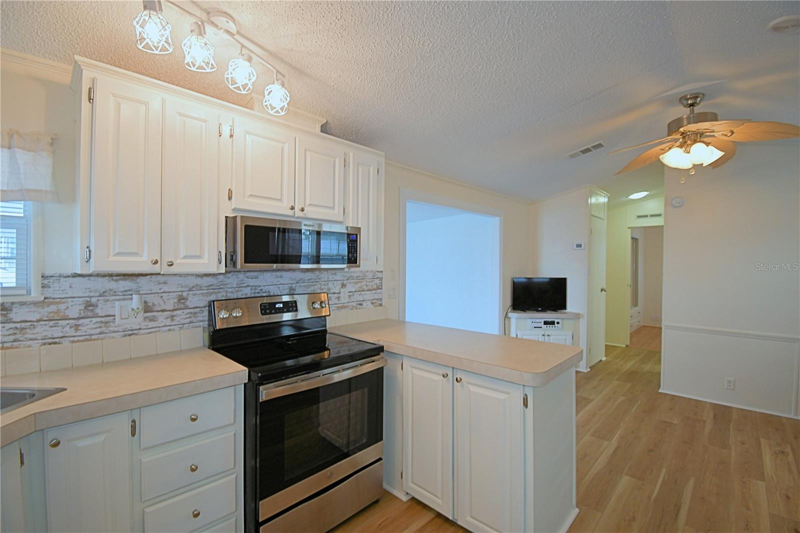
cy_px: 266
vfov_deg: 77.3
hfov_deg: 100.4
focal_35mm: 15
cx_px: 400
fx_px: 333
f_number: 4.5
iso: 220
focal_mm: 10
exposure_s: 1/30
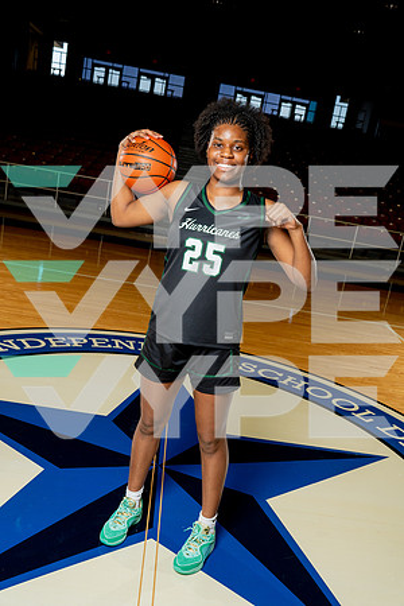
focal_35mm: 32
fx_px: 539
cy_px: 303
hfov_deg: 41.1
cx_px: 202
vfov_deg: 58.7
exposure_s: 1/250
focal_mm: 32
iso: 640
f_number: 5.6
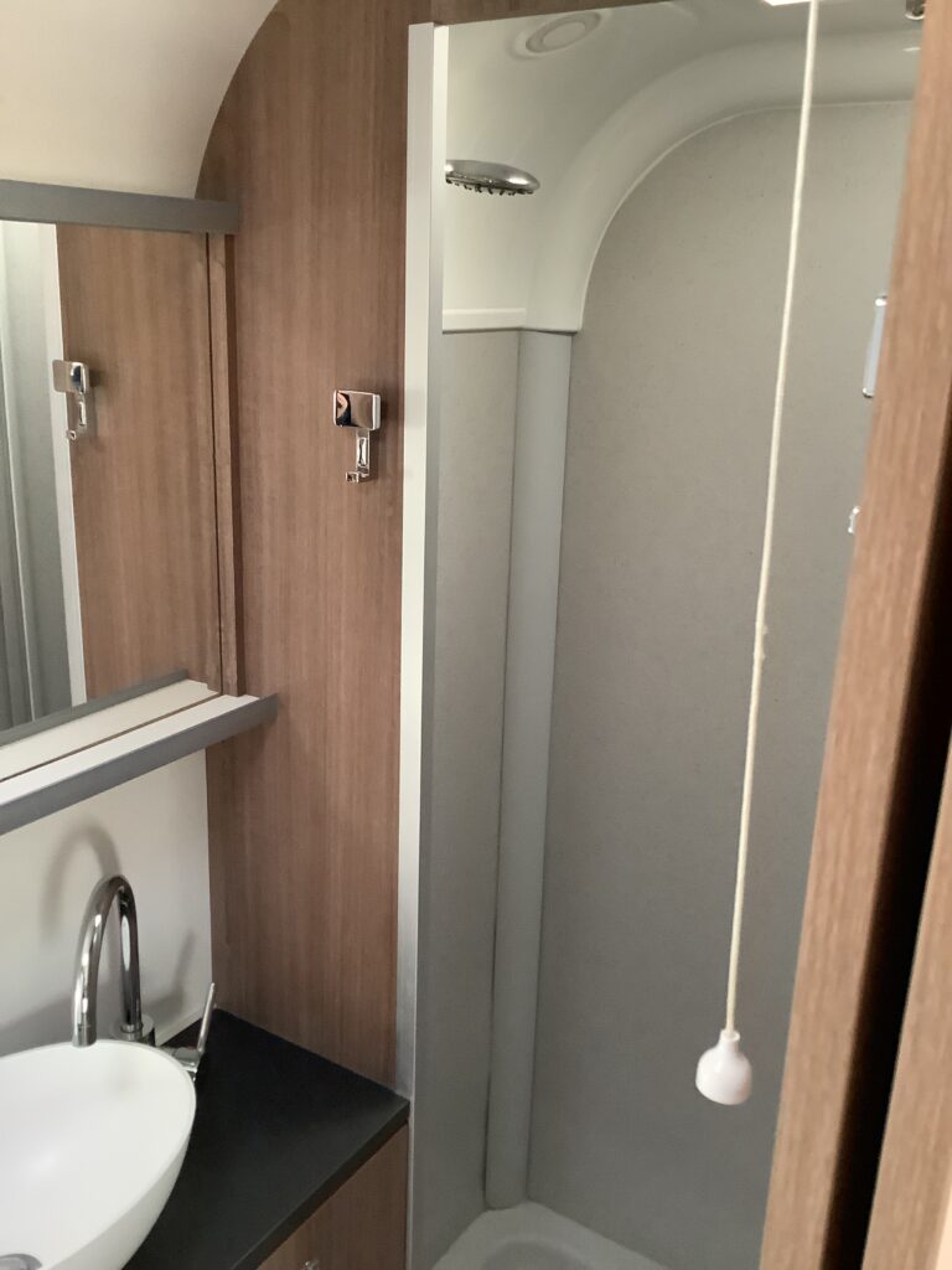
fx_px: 1137
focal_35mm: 31
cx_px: 476
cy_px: 635
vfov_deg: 58.4
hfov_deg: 45.4
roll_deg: -0.2
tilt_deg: -18.3
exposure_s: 1/60
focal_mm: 3.3
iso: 320
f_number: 2.4
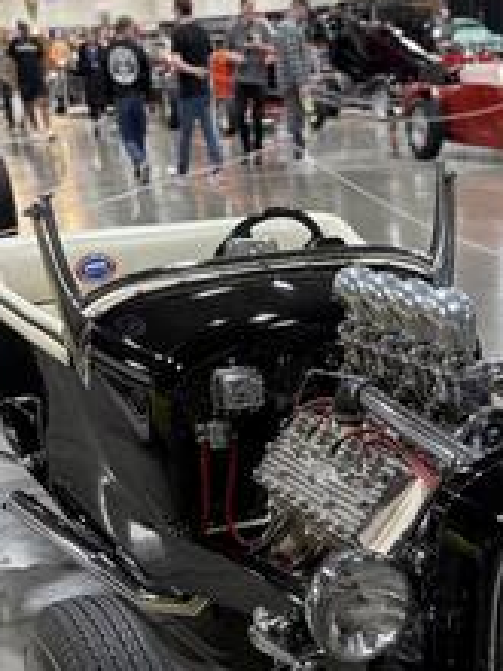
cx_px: 373
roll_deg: +1.9
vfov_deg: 29.7
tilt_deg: -31.1
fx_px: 1143
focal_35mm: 59
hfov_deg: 24.6
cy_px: 726
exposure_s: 1/60
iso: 250
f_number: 1.78
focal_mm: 6.76
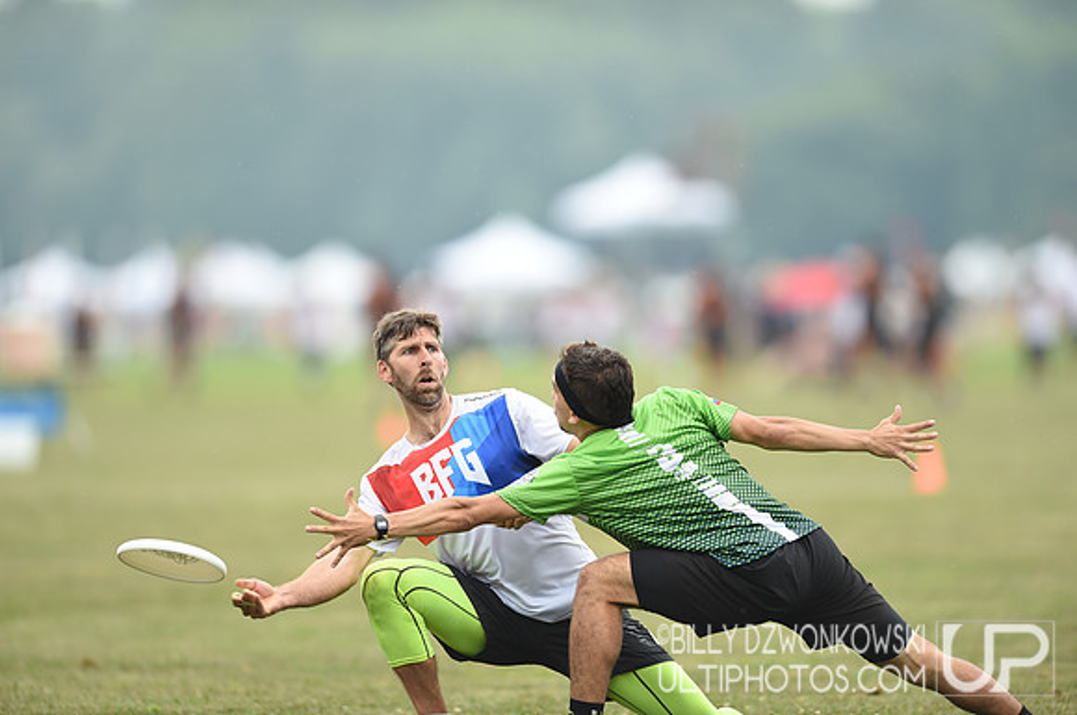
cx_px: 538
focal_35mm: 400
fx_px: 11950
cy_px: 358
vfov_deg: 3.4
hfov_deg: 5.2
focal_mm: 400
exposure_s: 1/1250
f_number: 2.8
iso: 400
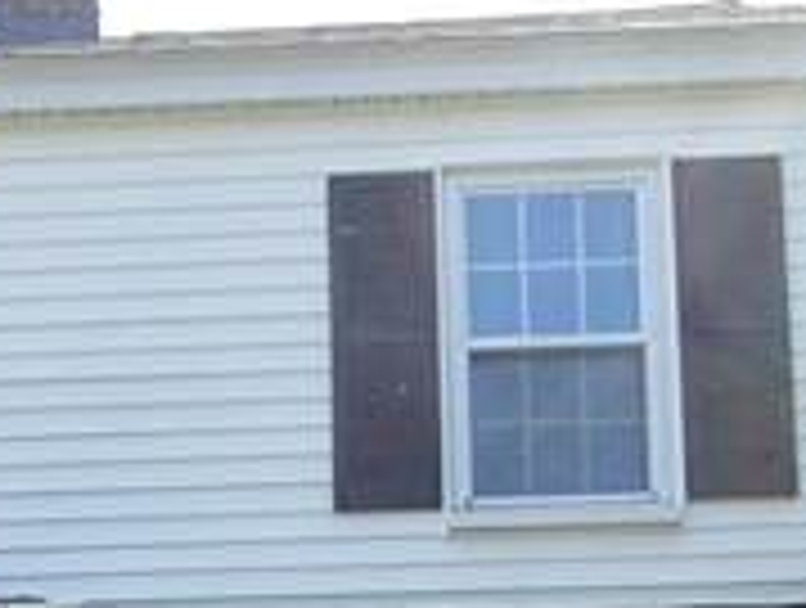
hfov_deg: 13.8
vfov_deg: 10.2
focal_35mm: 137
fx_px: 3196
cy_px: 1139
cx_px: -279
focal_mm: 4.1
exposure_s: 1/250
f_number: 3.5
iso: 80
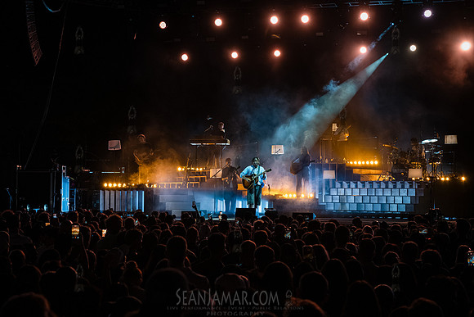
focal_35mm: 69
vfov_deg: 19.8
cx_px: 237
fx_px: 907
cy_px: 158
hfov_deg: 29.3
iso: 6400
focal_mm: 66
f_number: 4
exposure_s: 1/320
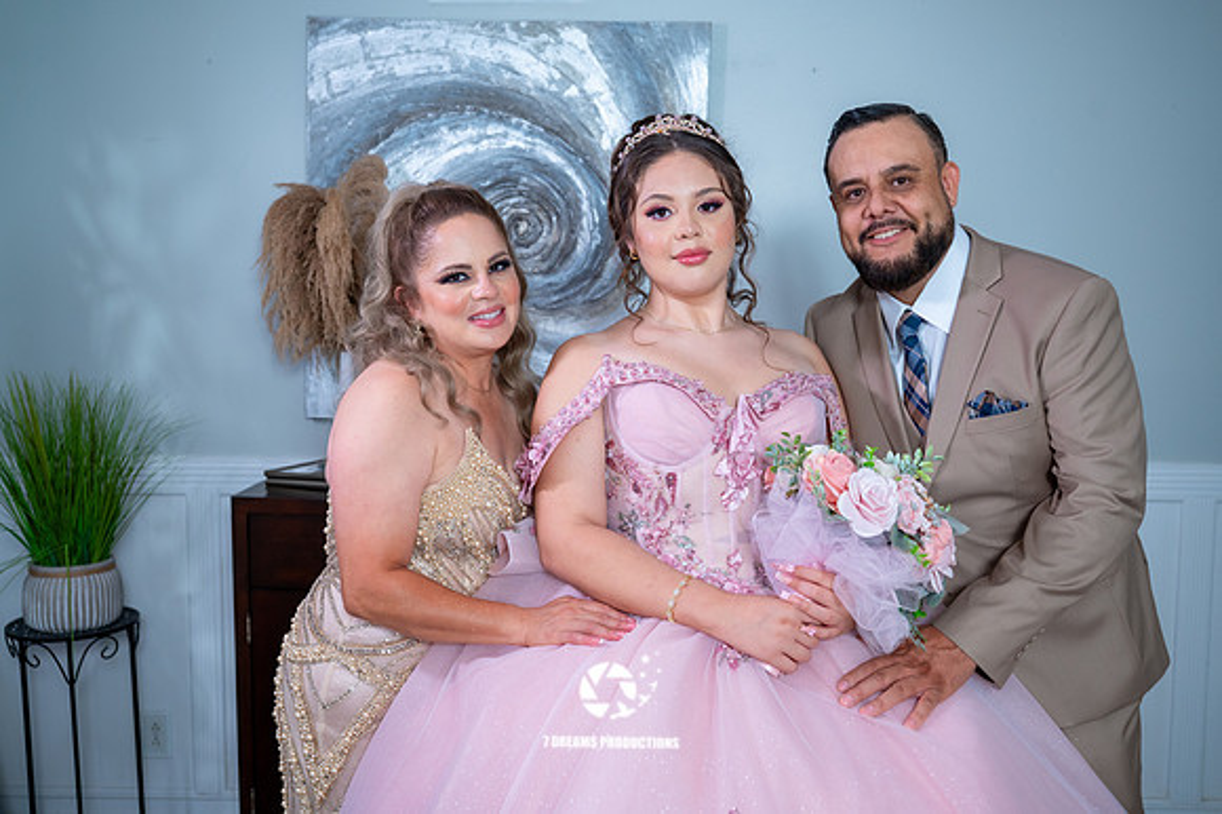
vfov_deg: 37.4
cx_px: 610
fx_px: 1202
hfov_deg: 53.9
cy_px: 399
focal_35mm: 35
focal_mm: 33.5
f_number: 4
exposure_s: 1/60
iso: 1250
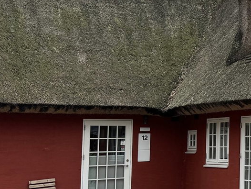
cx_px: 362
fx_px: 530
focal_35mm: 73
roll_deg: +0.7
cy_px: 82
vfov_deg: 20.2
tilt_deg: +5.9
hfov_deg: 22.5
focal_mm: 6.86
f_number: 1.78
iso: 80
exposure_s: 1/499
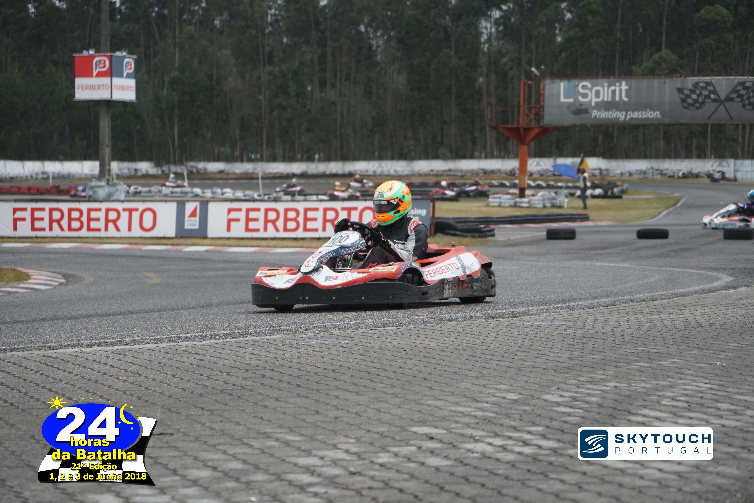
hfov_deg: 19.5
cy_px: 252
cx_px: 377
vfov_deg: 13.0
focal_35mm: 105
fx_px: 2199
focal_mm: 70
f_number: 4
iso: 500
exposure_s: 1/2000
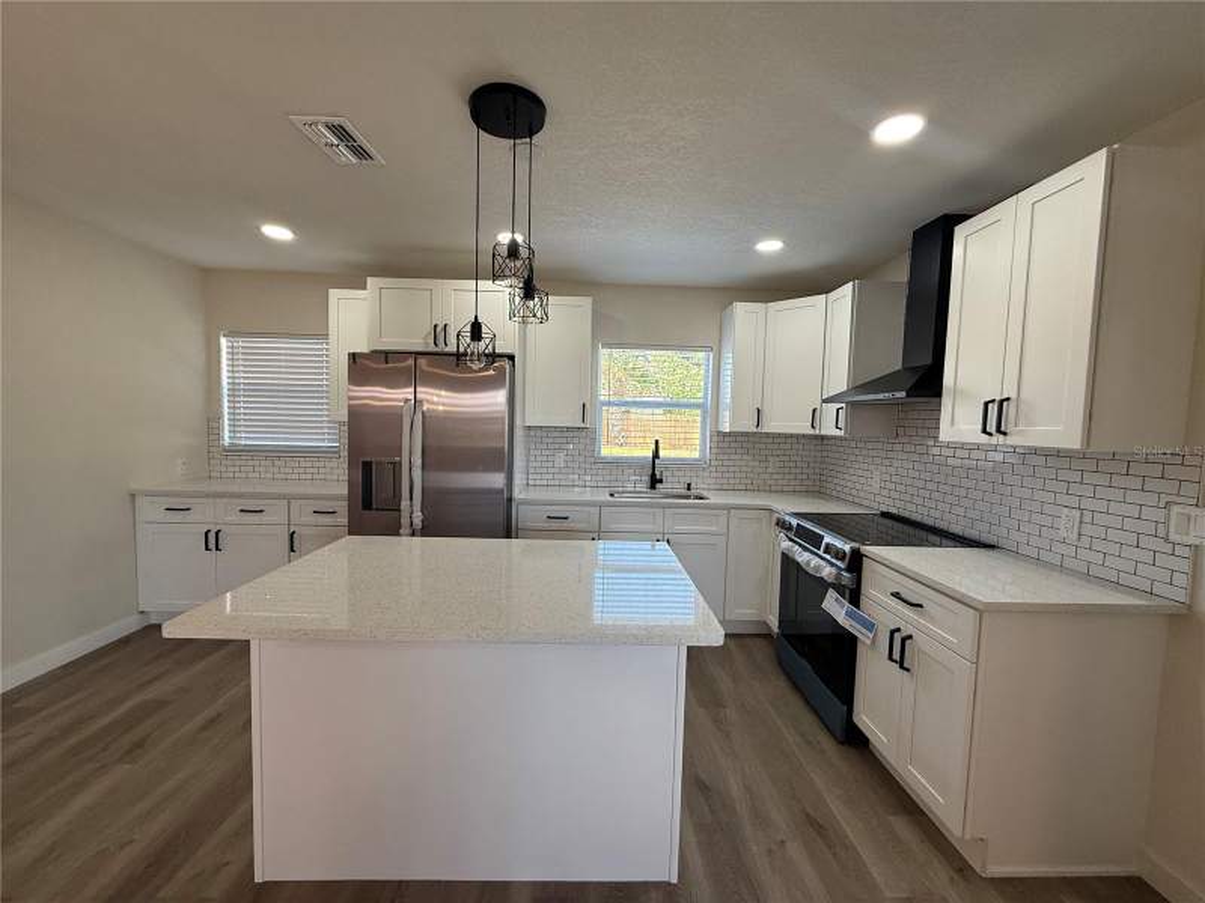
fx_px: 487
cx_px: 602
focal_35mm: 14
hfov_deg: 102.1
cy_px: 452
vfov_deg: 85.7
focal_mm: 2.22
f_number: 2.2
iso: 125
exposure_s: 1/120
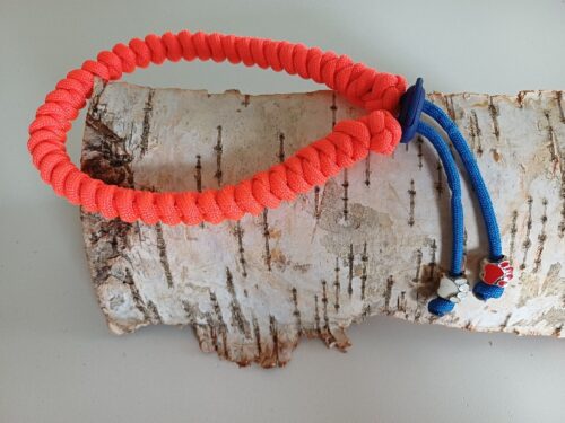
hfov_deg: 69.4
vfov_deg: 54.9
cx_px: 282
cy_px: 212
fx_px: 408
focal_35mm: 25
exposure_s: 1/33.4
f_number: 1.8
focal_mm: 4.65
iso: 250
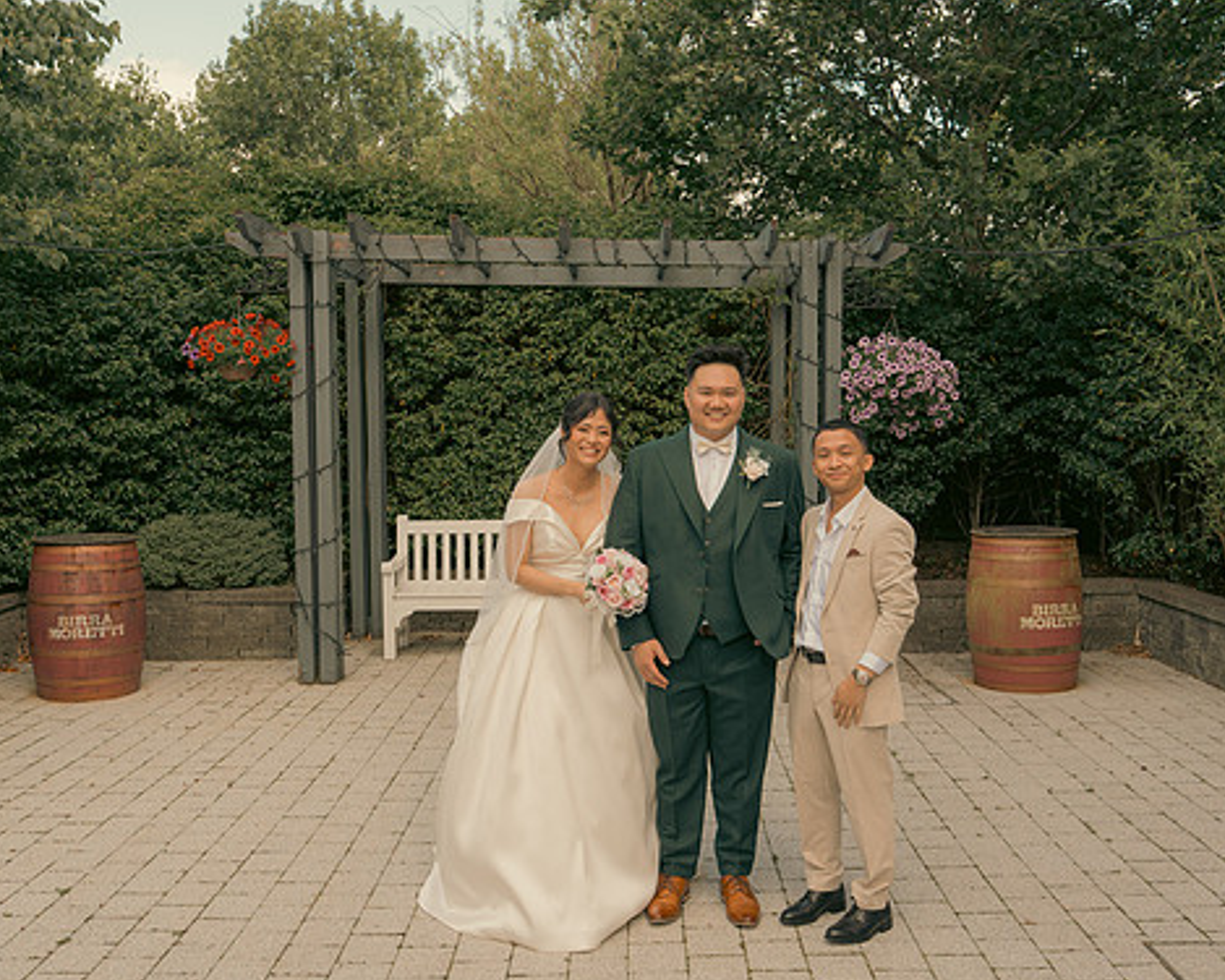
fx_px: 1305
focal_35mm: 36
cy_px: 490
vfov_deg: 41.1
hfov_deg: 50.3
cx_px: 606
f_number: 5.6
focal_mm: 31
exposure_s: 1/160
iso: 160
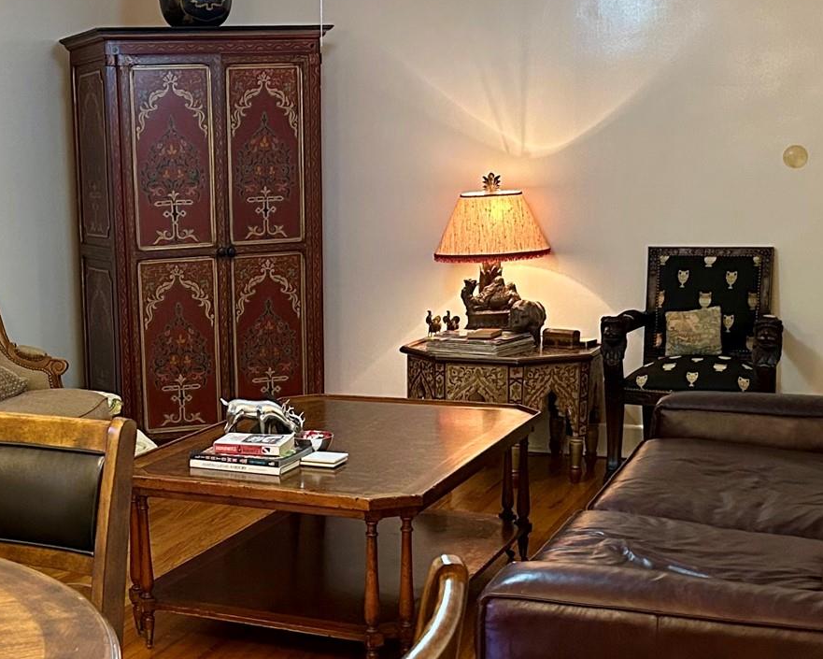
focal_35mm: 59
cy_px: 420
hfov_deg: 31.3
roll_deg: +1.9
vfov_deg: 25.7
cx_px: 185
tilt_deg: -10.6
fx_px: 1437
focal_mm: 5.7
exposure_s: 1/60
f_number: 1.5
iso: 500
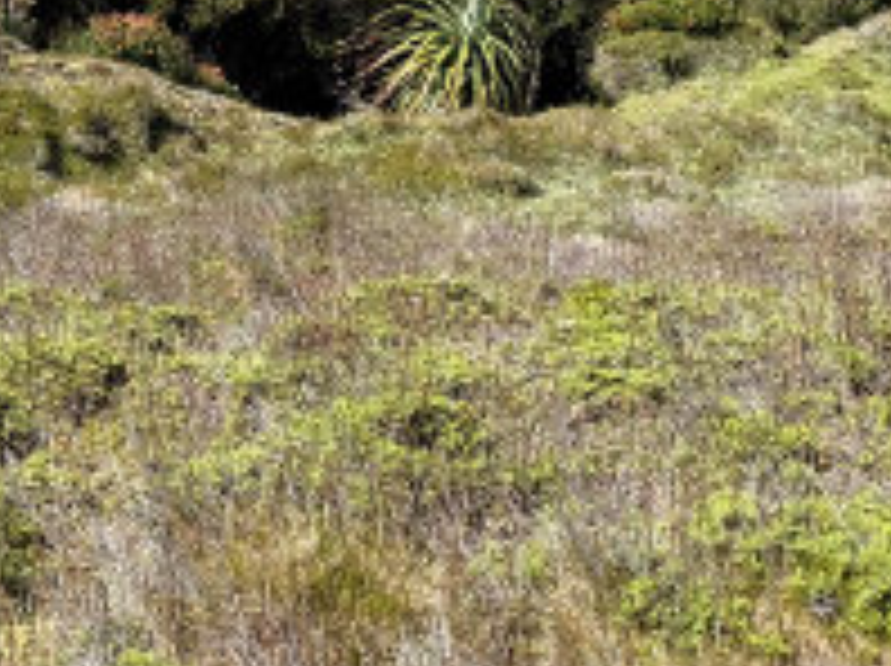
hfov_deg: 19.1
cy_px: -666
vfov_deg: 13.2
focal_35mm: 97
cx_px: -171
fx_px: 2494
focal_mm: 6.8
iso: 100
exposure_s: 1/2611
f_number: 1.8
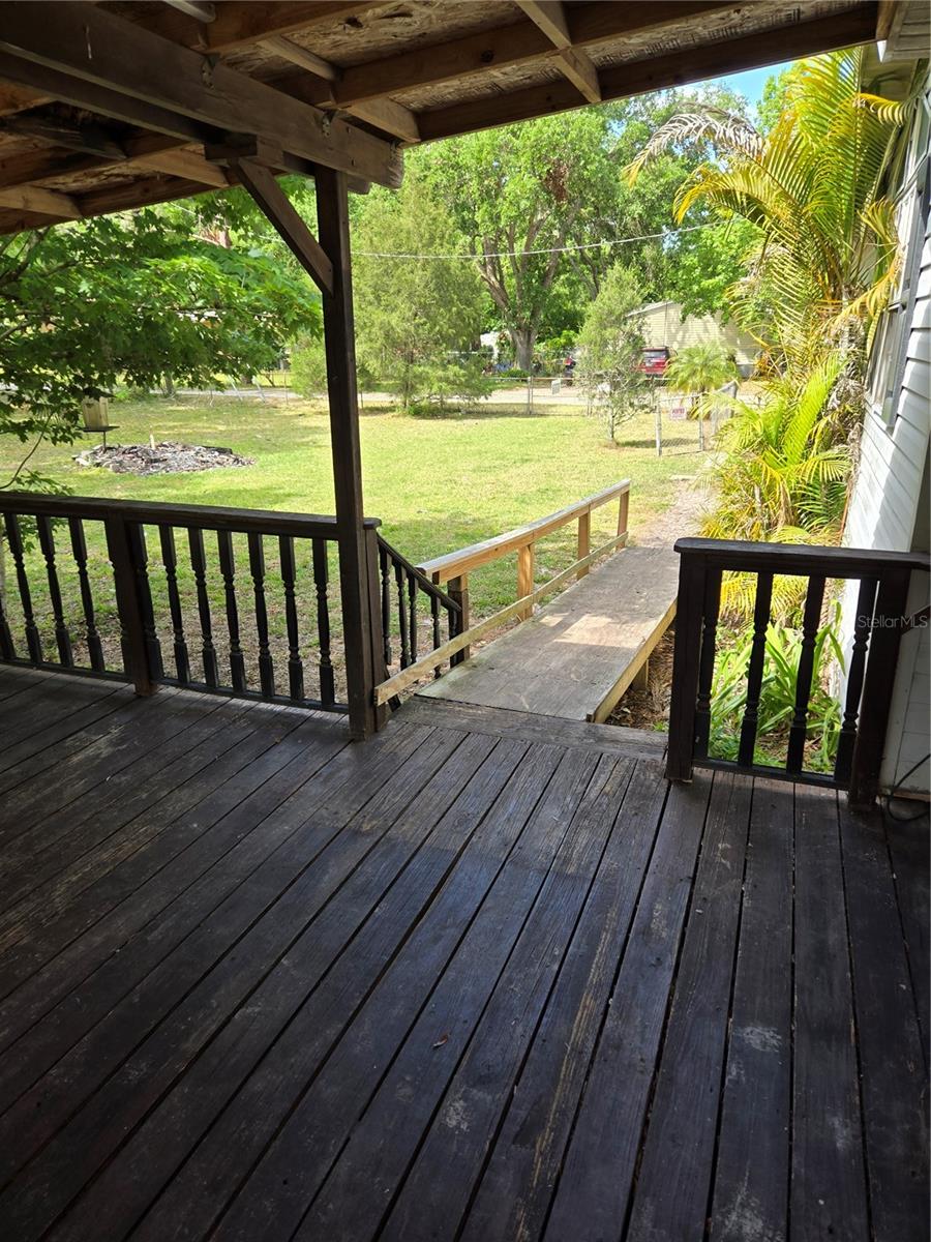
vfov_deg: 73.9
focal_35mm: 23
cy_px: 621
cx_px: 466
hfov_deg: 58.9
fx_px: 825
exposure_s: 1/278
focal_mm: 5.4
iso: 25
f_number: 1.8
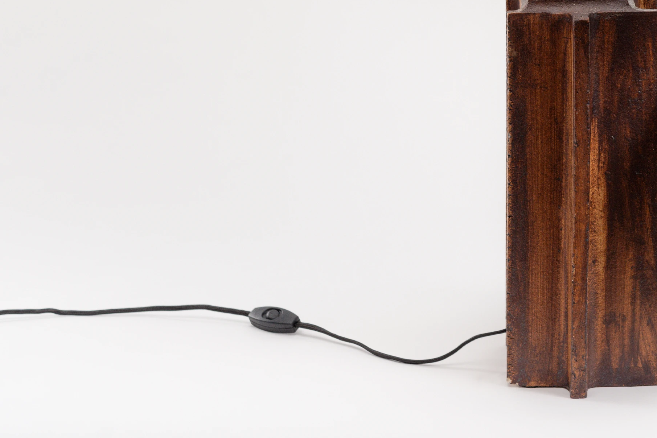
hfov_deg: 19.0
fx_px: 1935
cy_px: -2
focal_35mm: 106
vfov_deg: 12.8
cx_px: 572
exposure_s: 1/400
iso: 250
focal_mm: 50
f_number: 8
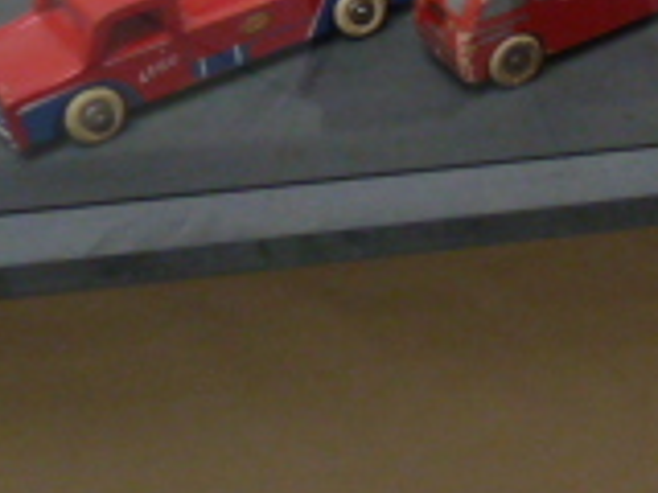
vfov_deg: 14.3
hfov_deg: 17.3
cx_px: 1049
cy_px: -123
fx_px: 1901
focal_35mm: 100
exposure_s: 1/30
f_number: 3.3
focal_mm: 4.1
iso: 250
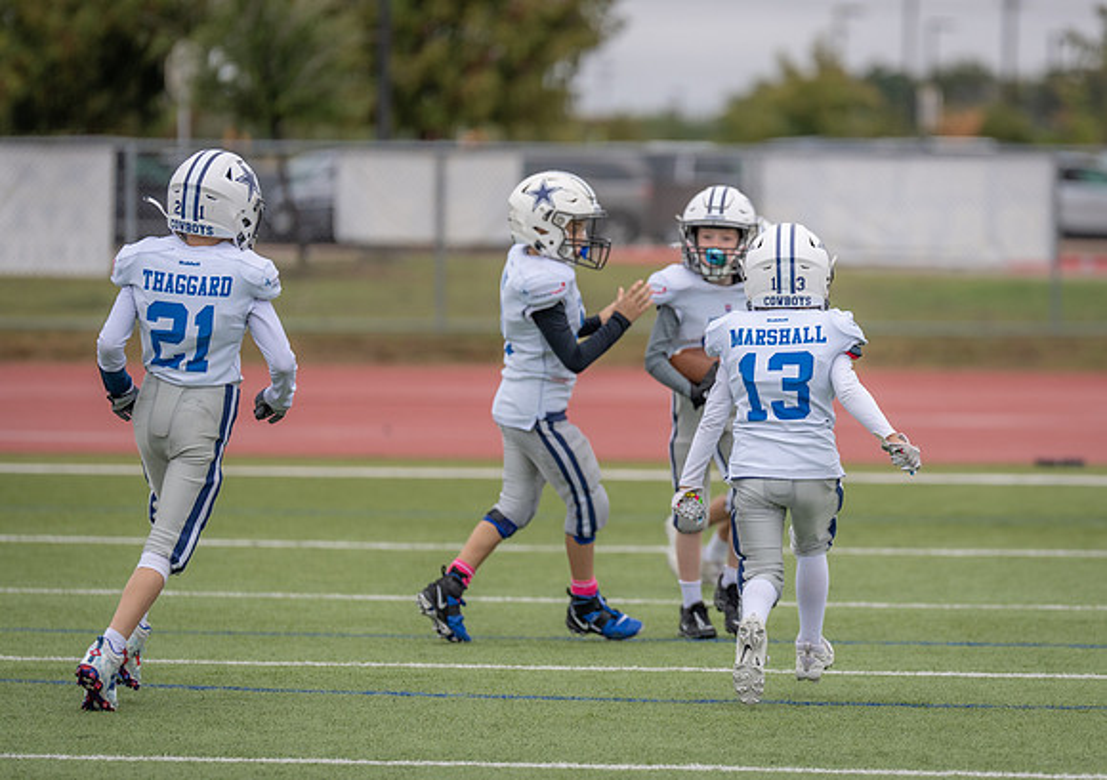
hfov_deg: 7.2
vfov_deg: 5.1
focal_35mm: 280
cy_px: 387
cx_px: 737
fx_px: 8774
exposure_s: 1/1250
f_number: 2.8
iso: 200
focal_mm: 200
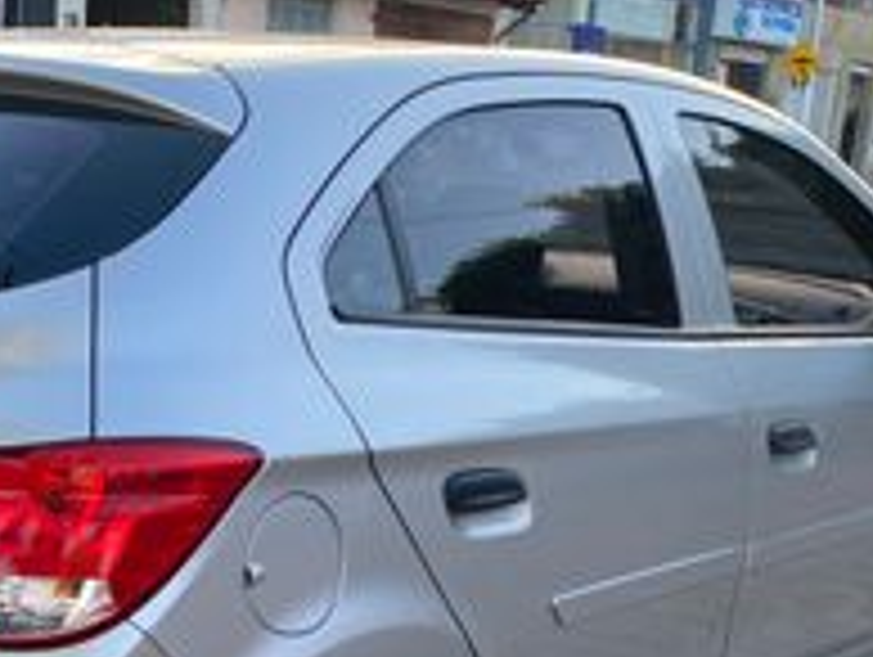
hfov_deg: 30.4
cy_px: 603
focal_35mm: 63
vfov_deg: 22.7
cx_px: 279
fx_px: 1591
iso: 32
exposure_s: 1/199
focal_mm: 4.25
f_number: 1.8
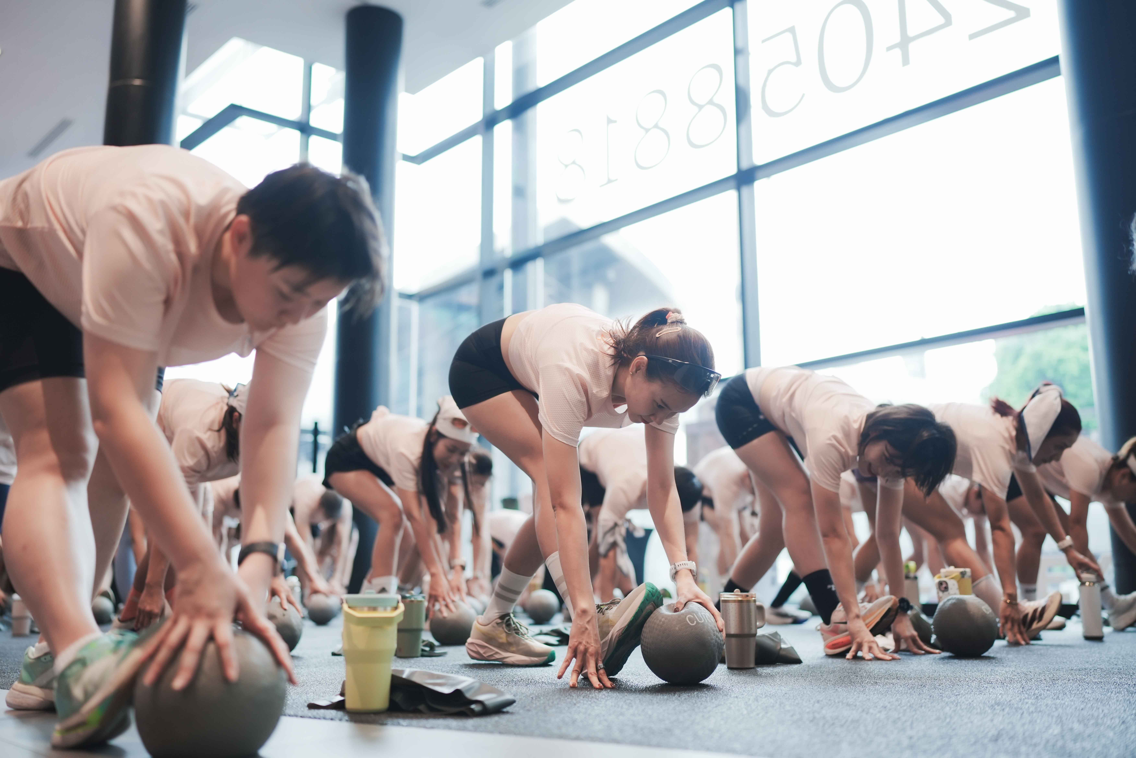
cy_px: 379
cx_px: 568
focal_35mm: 35
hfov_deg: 54.4
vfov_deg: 37.9
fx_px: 1104
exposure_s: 1/200
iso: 320
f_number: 1.4
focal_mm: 35
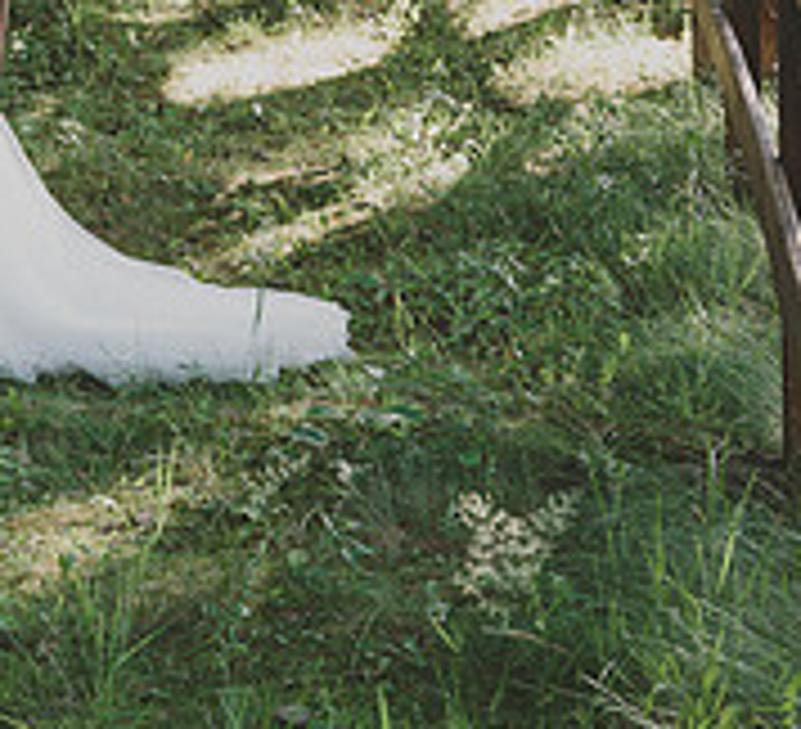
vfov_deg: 15.8
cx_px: -240
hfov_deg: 16.7
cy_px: -14
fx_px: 2578
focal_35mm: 103
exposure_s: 1/250
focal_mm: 30.5
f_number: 2.8
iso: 400
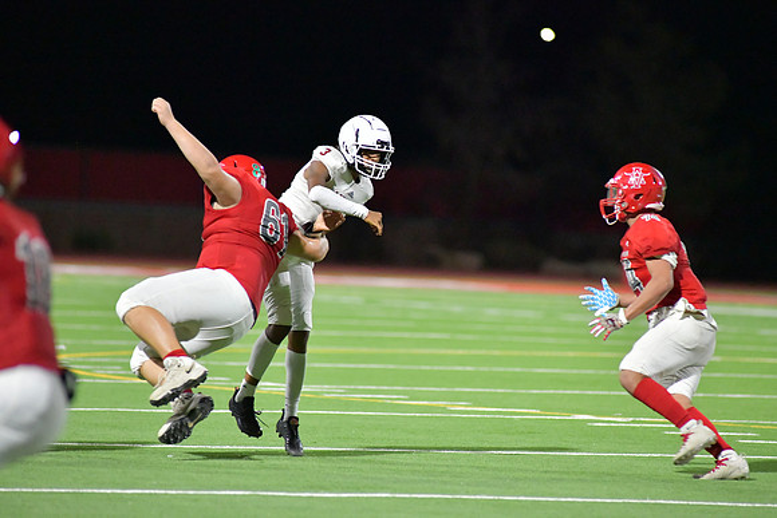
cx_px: 388
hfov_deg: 6.9
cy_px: 259
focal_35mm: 300
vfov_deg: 4.6
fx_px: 6476
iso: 11400
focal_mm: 300
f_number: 4
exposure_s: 1/1250
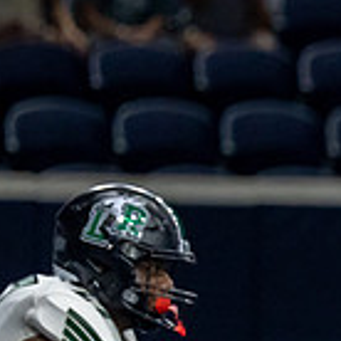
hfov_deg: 1.4
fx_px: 13965
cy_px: 415
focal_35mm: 1253
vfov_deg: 1.4
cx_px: 994
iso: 1600
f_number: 2.8
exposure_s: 1/1000
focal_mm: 173
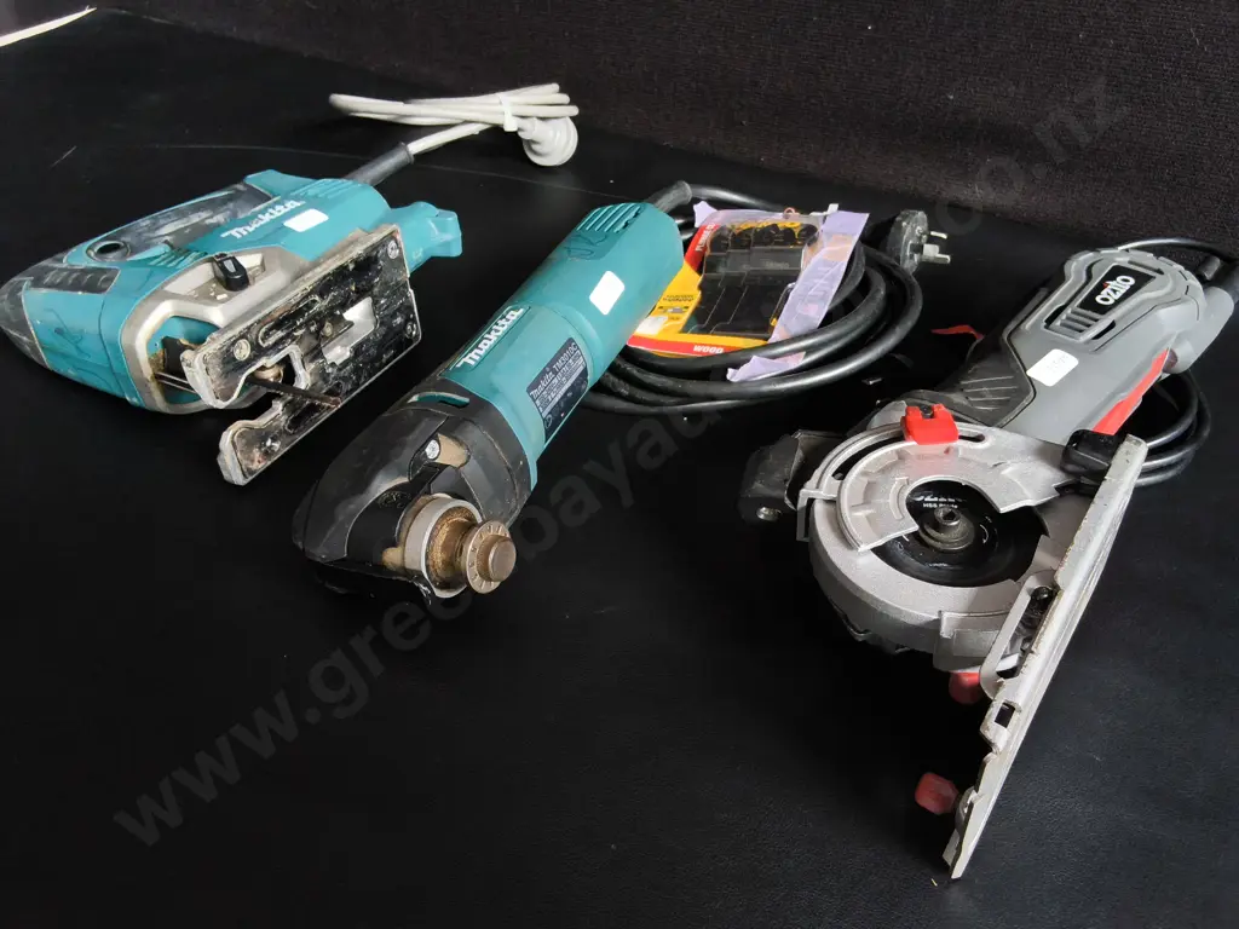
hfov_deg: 65.3
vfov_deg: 51.4
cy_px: 464
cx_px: 620
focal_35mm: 27
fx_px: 966
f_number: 2
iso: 125
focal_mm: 2.87
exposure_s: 1/120
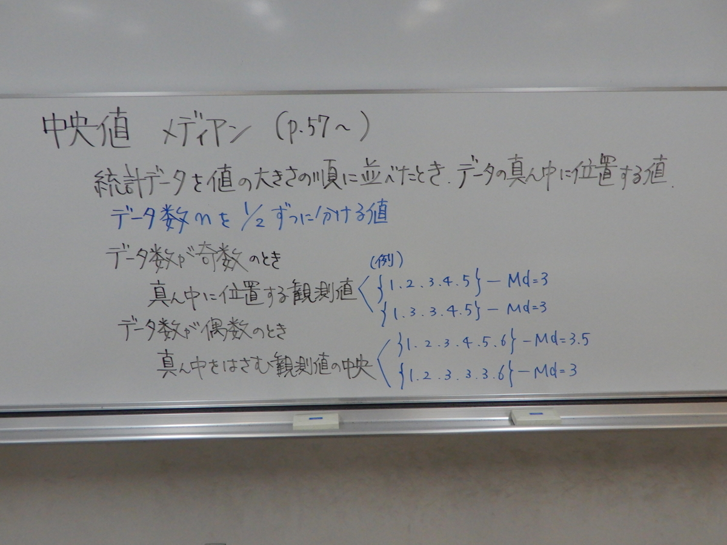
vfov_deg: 46.8
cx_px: 364
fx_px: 630
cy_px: 272
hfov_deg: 60.0
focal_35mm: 30
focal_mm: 5.4
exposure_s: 1/30
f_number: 3.5
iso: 125
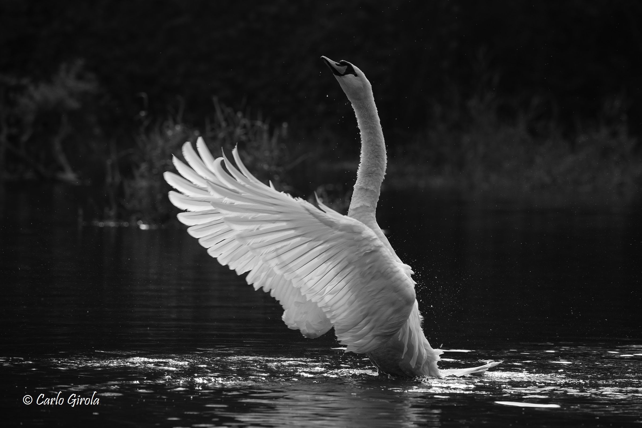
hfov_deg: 5.2
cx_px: 321
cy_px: 214
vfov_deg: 3.4
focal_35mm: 400
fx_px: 7131
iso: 640
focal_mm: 400
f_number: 7.1
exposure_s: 1/1000
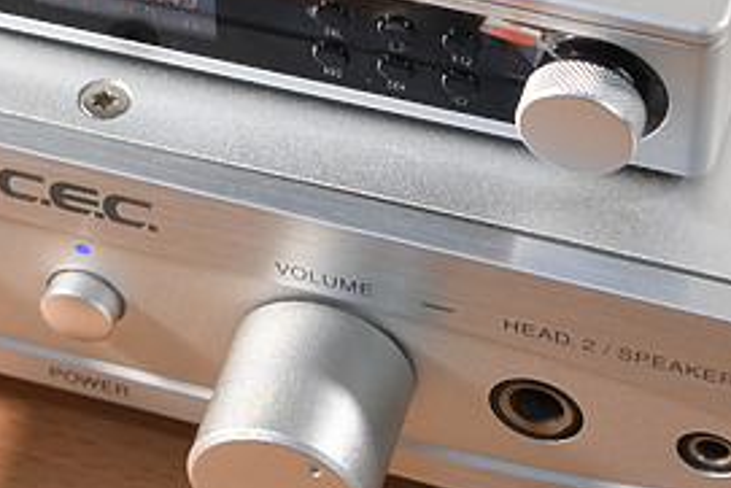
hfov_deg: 10.8
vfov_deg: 7.2
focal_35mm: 190
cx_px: 76
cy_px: -62
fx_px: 3860
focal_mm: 44
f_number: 6.3
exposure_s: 1/100
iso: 1000
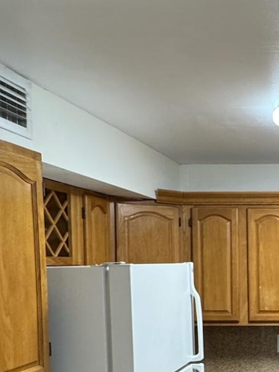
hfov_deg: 26.6
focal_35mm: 47
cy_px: 285
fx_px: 505
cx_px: 353
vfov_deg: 39.2
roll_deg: -0.3
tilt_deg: -2.9
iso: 250
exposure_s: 1/60
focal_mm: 2.22
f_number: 2.2
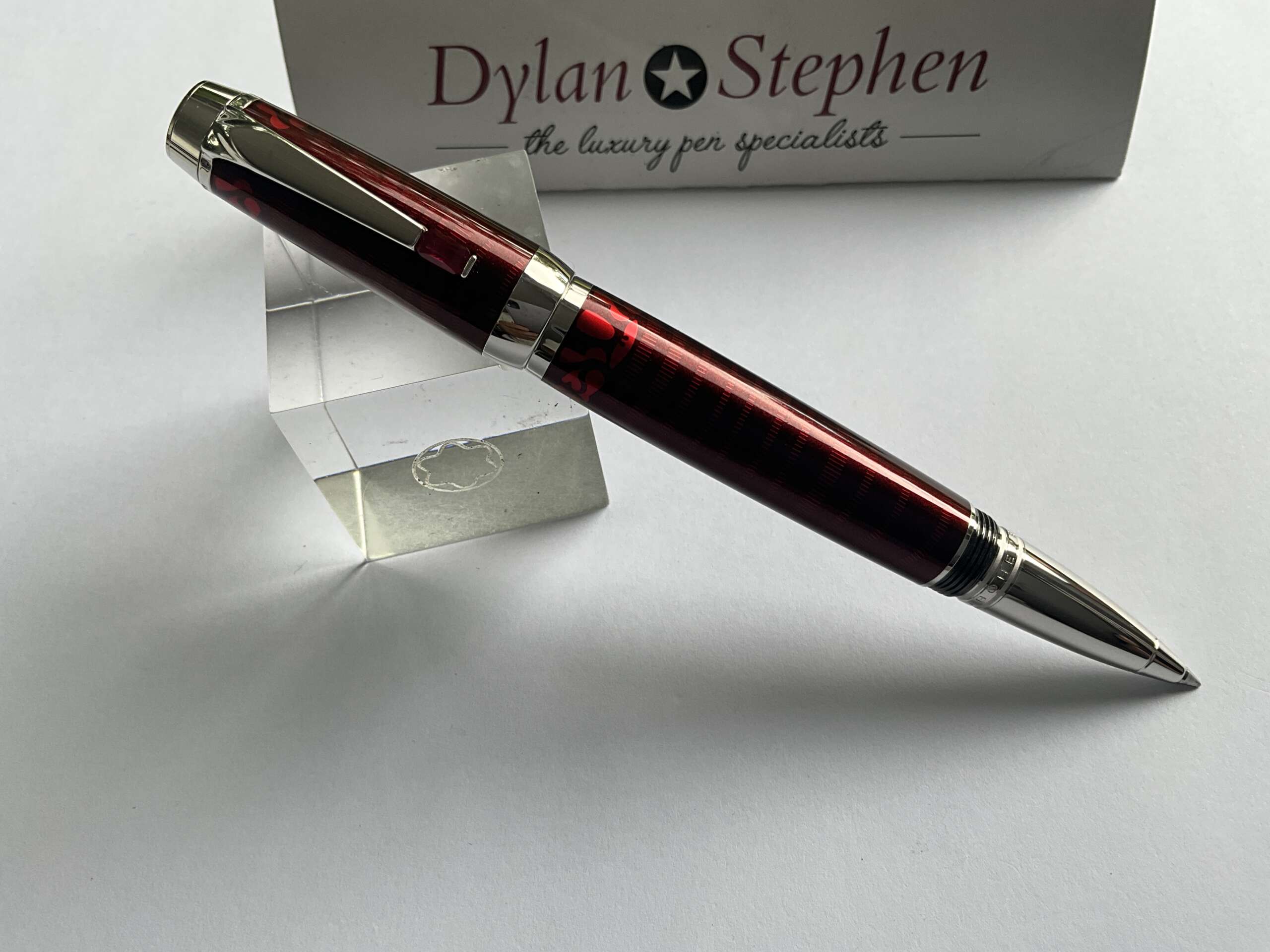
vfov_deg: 48.2
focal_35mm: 29
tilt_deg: -57.7
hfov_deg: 61.7
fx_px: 1064
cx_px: 635
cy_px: 476
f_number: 1.8
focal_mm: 3
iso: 25
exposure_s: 1/122
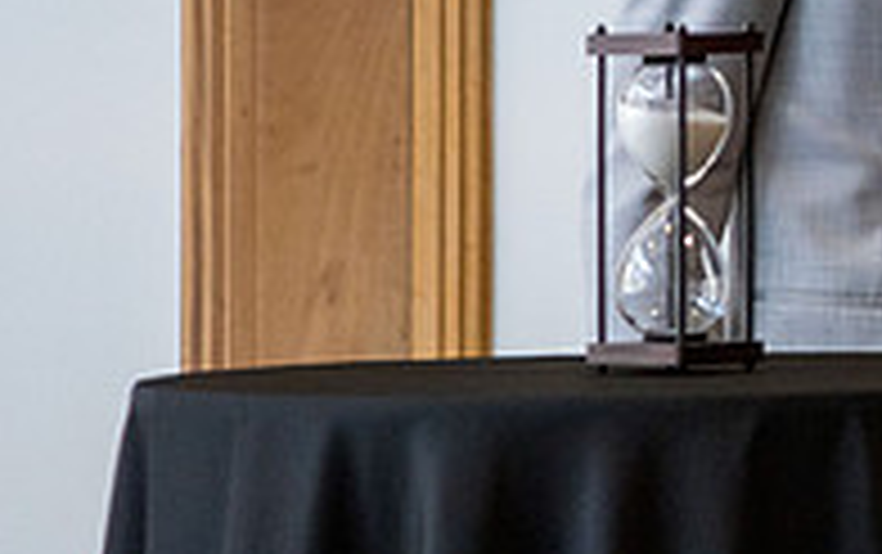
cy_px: -164
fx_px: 11599
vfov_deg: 2.7
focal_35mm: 482
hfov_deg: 4.3
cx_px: 1156
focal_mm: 160
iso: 3200
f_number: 2.8
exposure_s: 1/500
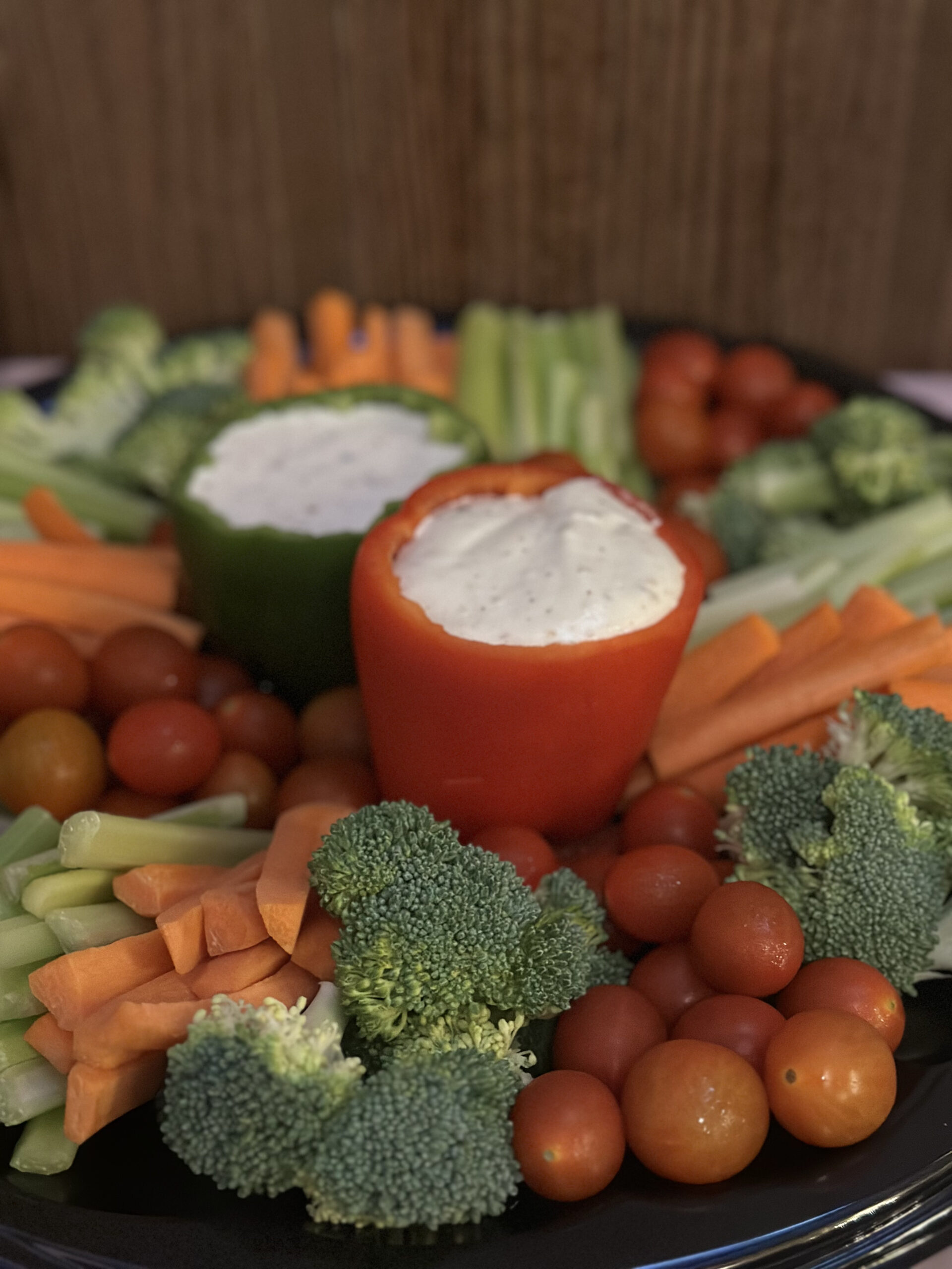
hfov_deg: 30.3
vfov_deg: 39.7
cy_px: 634
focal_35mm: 48
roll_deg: +0.9
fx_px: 1760
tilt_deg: -36.6
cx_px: 476
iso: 800
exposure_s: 1/24
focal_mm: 6.86
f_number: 1.78
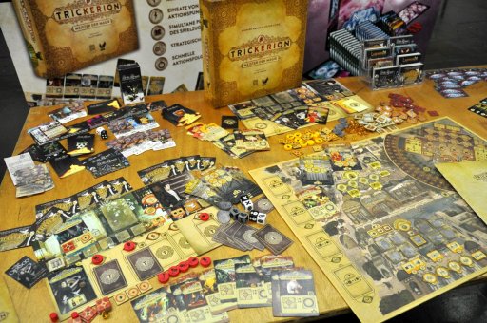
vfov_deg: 39.9
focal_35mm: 33
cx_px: 244
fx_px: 446
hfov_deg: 57.3
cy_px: 162
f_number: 3.8
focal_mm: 22
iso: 800
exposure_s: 1/60
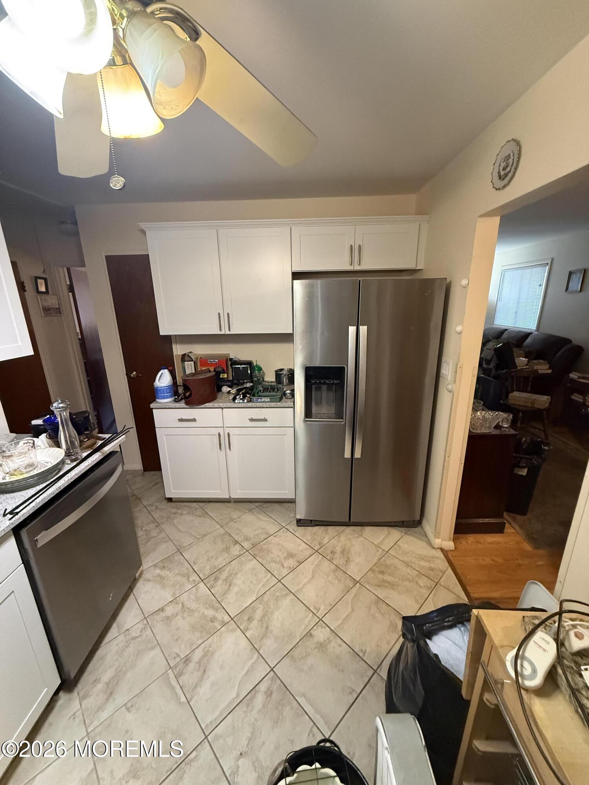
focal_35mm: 14
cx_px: 294
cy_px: 392
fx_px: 318
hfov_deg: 85.7
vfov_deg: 102.1
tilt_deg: -15.8
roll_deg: +1.2
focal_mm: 2.22
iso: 640
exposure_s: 1/60
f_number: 2.2
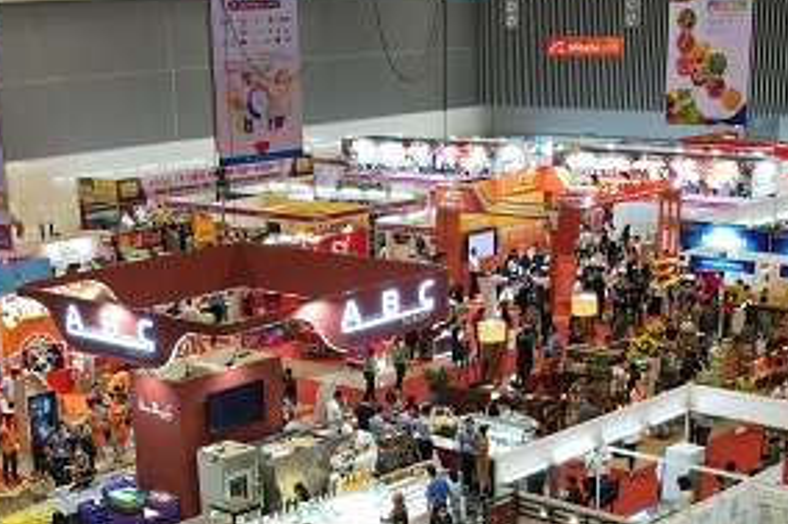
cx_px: 314
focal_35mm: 62
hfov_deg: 32.3
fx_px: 1356
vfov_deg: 20.6
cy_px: 609
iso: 100
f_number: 2.8
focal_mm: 8.38
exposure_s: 1/20
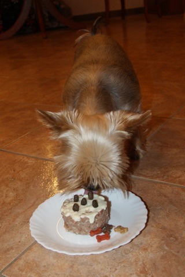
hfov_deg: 36.9
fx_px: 277
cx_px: 92
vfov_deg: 53.1
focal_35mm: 36
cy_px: 138
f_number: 5.6
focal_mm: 24
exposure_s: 1/60
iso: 400
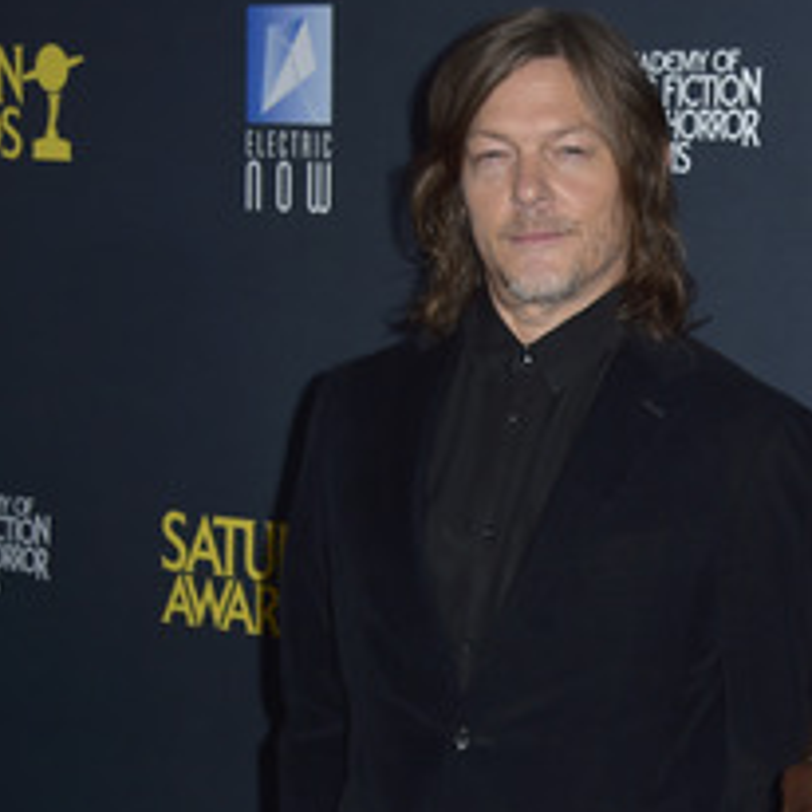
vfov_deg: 17.0
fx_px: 2707
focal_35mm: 102
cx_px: 883
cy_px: 473
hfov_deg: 16.6
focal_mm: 55
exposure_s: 1/250
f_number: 6.3
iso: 250
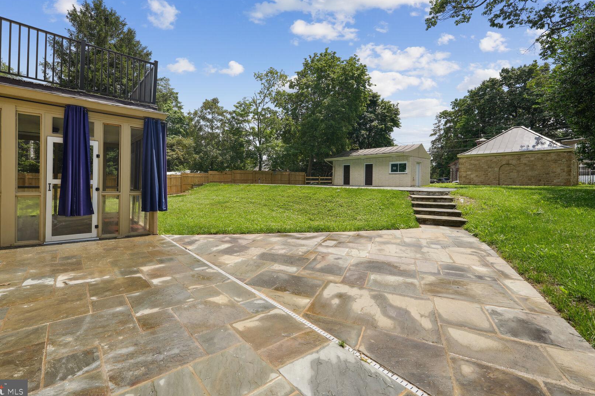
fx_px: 248
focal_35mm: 15
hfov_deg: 100.2
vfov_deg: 77.3
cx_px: 277
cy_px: 190
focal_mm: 14
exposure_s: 1/320
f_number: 8
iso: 100
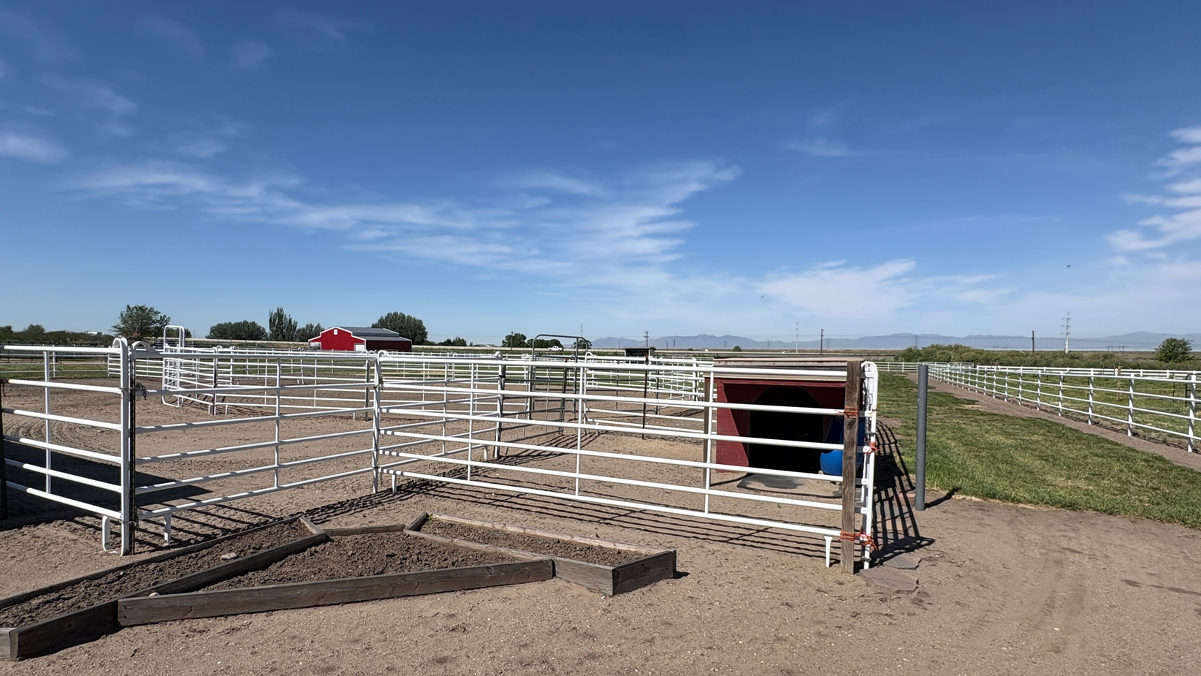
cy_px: 376
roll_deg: -0.7
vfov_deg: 58.2
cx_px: 563
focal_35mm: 19
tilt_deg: -1.2
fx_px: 605
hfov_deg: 89.4
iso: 50
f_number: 2.2
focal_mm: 2.22
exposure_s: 1/4132
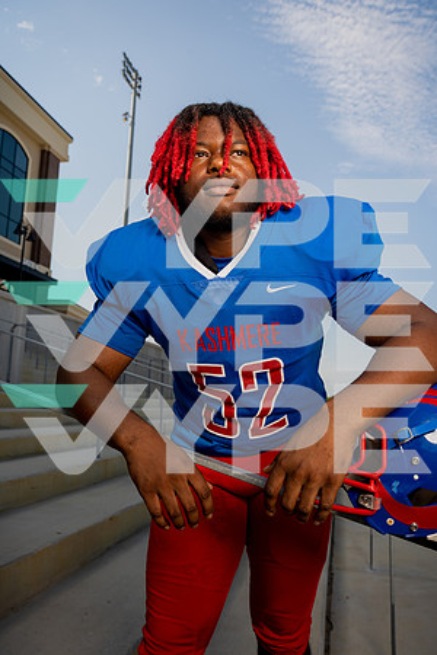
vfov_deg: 65.5
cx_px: 218
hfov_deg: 46.4
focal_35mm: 28
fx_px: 510
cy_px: 328
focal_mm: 28
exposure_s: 1/250
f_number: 7.1
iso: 100
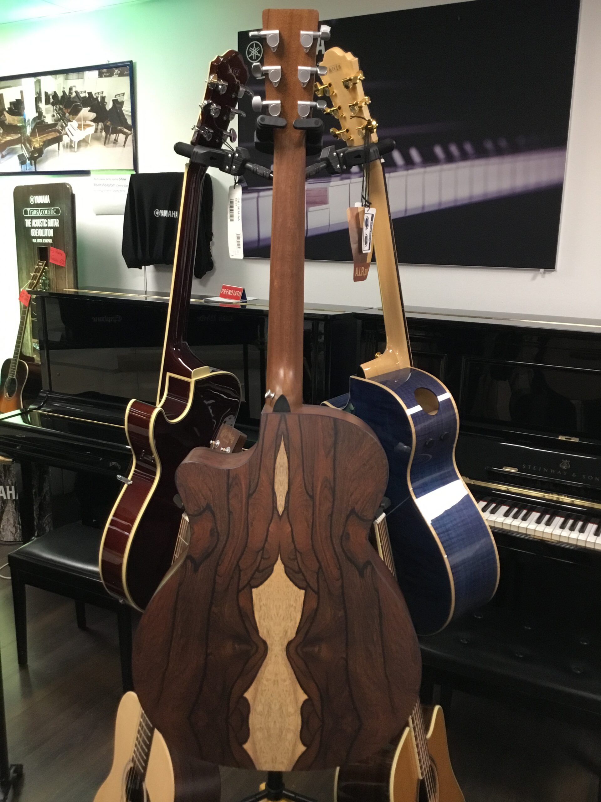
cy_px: 401
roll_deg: -0.2
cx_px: 300
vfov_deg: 58.4
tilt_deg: -13.3
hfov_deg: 45.4
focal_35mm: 31
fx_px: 718
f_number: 2.4
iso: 160
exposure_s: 1/33
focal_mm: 3.3
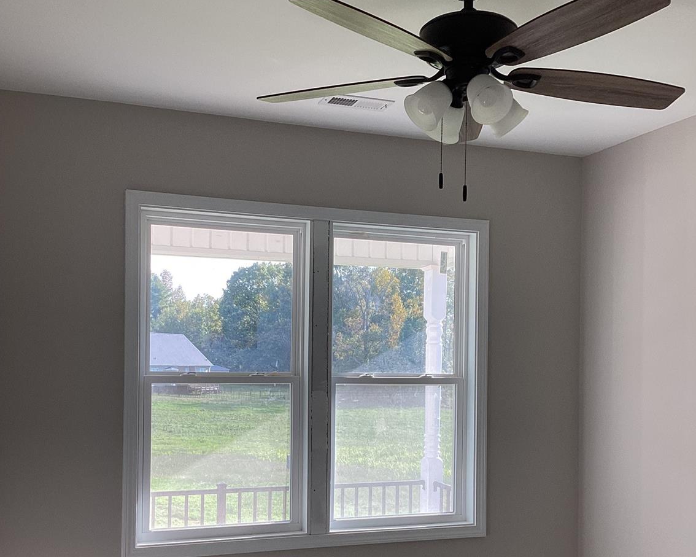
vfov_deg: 36.1
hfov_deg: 44.8
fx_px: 844
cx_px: 349
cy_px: 371
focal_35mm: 41
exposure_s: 1/100
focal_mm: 3.3
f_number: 2.4
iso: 32
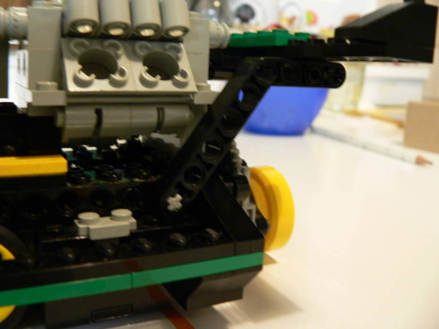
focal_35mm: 36
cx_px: 220
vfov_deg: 39.7
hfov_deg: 51.4
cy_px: 164
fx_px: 457
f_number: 2.8
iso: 200
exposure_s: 1/4
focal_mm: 6
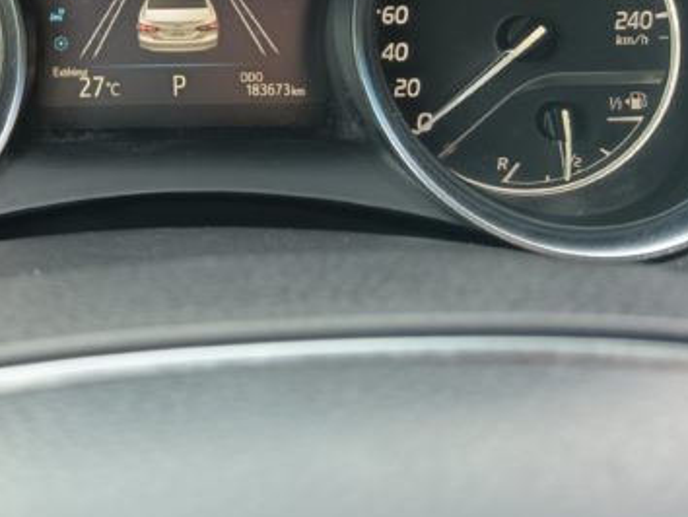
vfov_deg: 26.2
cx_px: 78
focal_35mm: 52
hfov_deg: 34.8
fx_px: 1034
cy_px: -31
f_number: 1.7
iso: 243
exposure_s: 1/50
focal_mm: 5.27
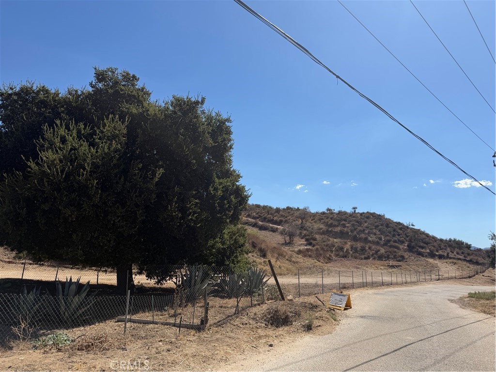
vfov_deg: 56.8
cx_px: 248
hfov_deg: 71.6
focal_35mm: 24
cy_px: 186
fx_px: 344
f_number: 1.78
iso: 80
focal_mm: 6.76
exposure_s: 1/6711
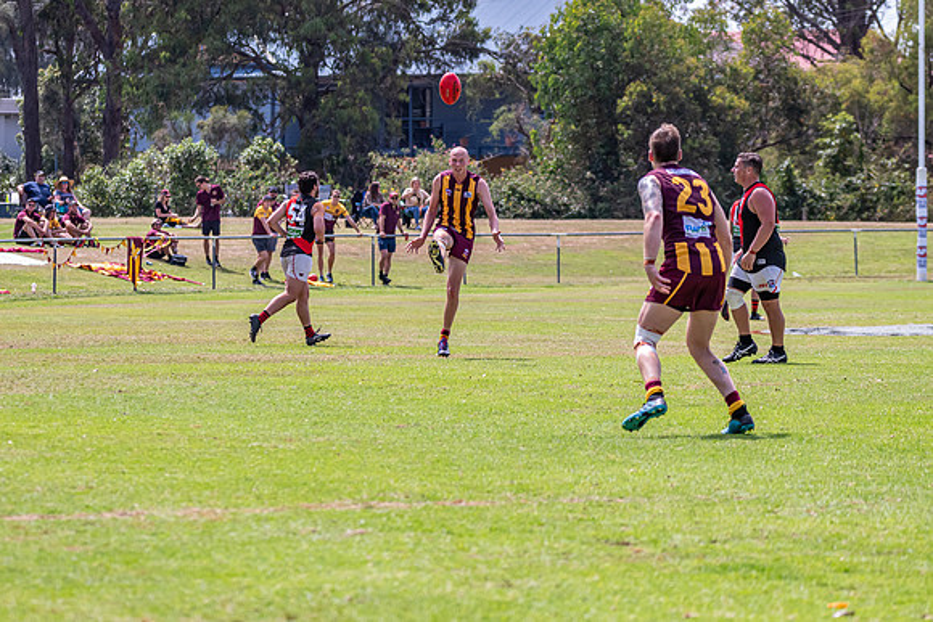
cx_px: 460
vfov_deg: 6.1
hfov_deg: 9.2
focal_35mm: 224
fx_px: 5811
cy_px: 279
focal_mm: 150
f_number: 6.3
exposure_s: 1/2000
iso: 800
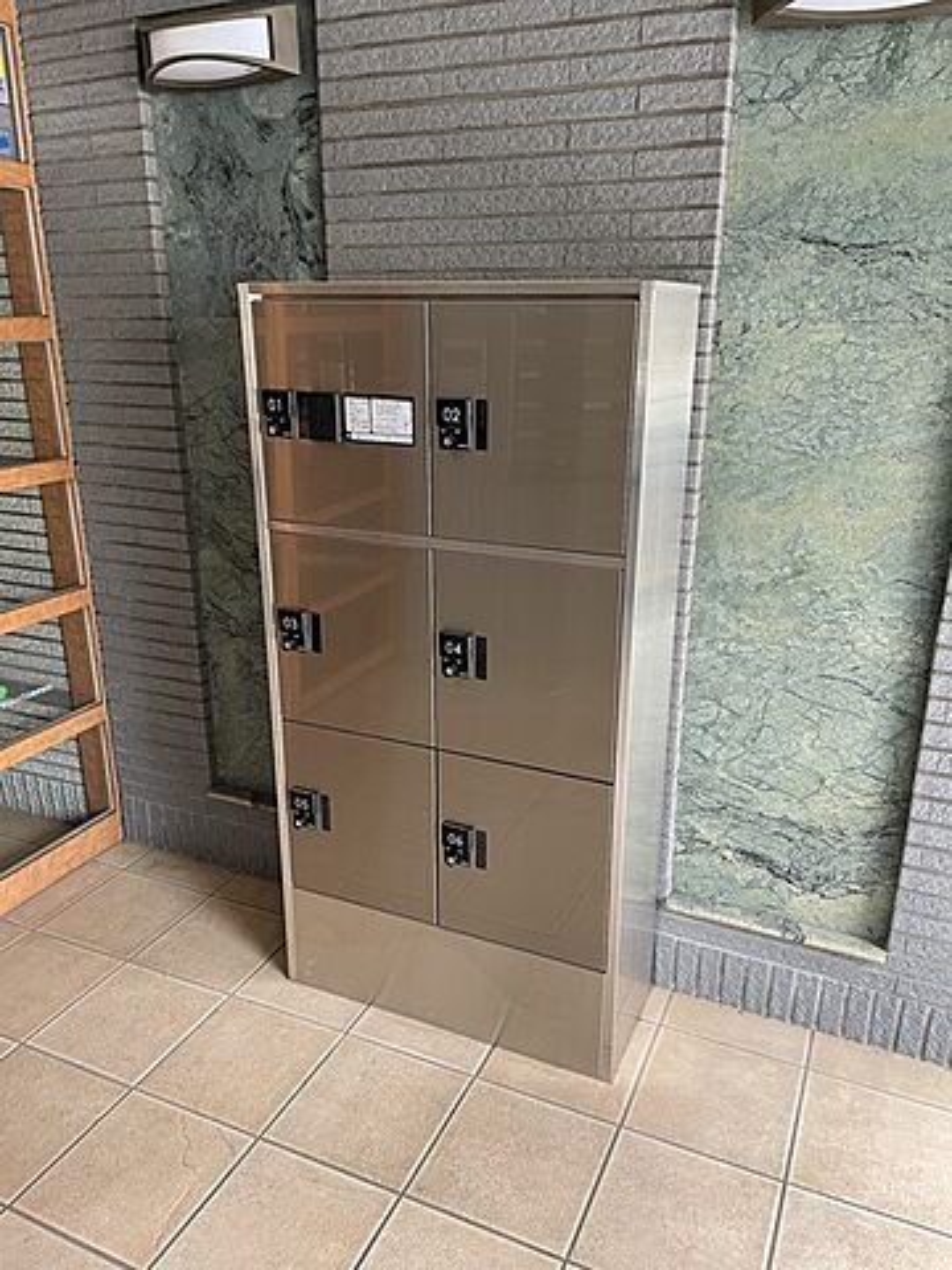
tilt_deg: -19.5
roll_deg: +0.3
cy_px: 635
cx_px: 476
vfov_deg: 67.3
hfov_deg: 53.1
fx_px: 953
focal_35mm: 26
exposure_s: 1/95
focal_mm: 4.2
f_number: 1.6
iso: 125
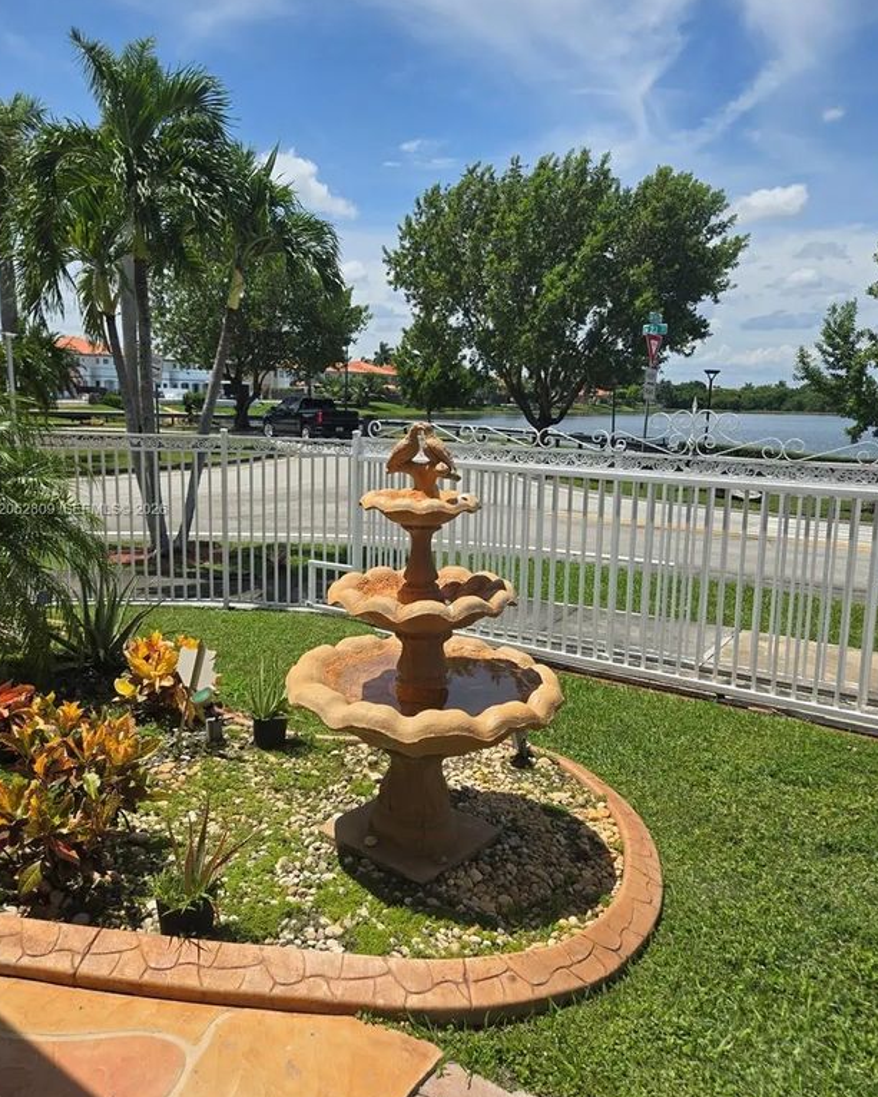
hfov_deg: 56.8
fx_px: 812
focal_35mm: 25
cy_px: 511
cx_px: 437
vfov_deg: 68.0
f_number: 1.8
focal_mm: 5.4
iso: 32
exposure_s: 1/2921
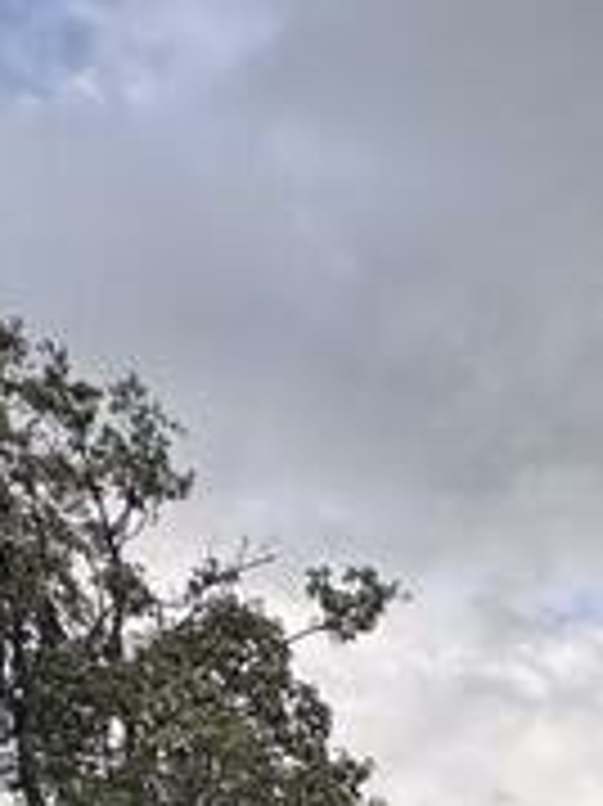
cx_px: 788
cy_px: 1436
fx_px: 1628
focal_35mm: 70
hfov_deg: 19.4
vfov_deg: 20.3
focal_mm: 2.22
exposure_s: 1/591
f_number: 2.2
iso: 40
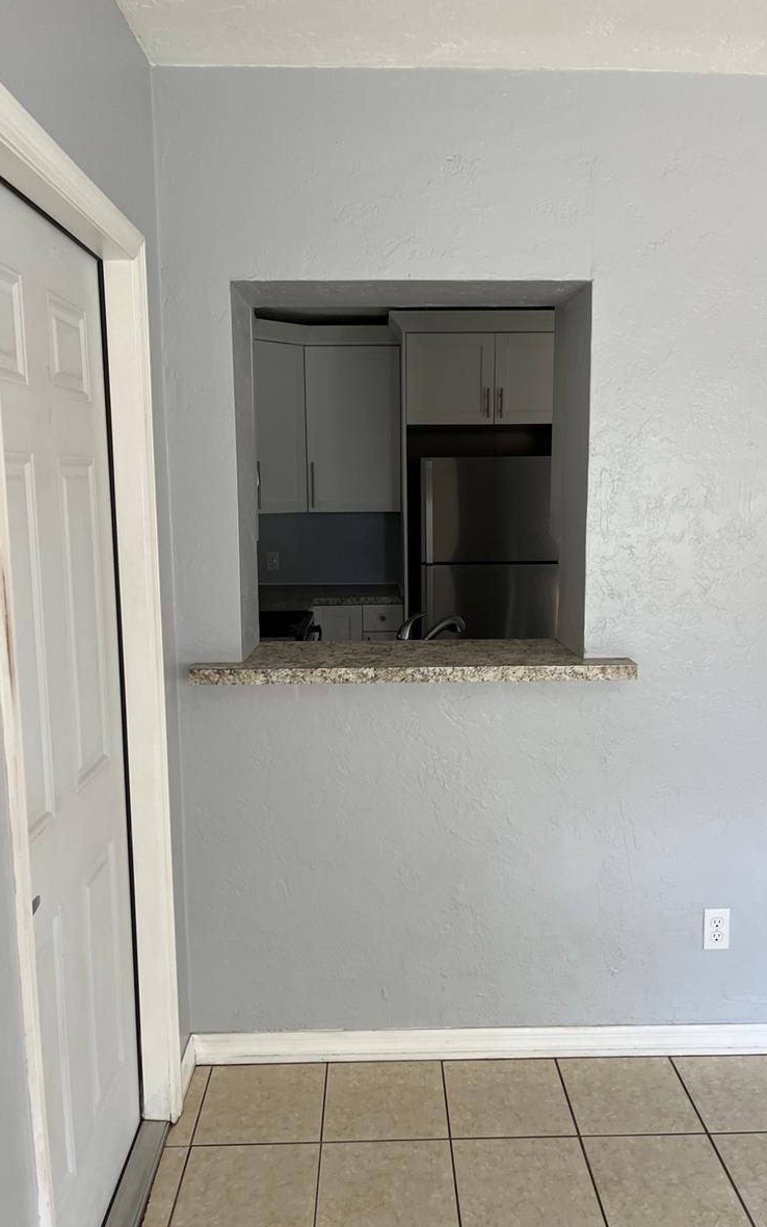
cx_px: 413
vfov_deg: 66.5
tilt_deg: -7.0
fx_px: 937
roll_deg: -0.3
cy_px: 611
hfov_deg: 44.5
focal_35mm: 28
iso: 100
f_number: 1.6
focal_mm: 5.1
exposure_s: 1/121
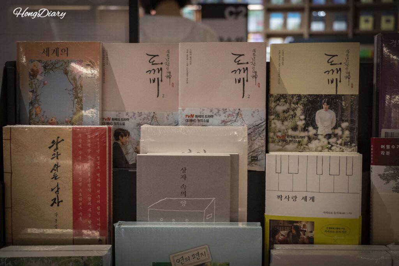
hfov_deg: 40.3
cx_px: 200
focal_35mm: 49
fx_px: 543
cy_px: 133
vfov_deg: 27.5
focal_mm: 49
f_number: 5.6
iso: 10000
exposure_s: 1/160
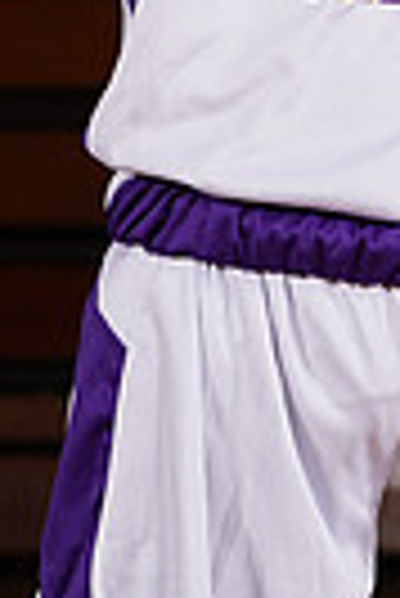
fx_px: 11752
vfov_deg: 2.9
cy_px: -405
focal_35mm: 707
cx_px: 416
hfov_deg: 1.9
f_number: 9
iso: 200
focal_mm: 162
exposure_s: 1/200
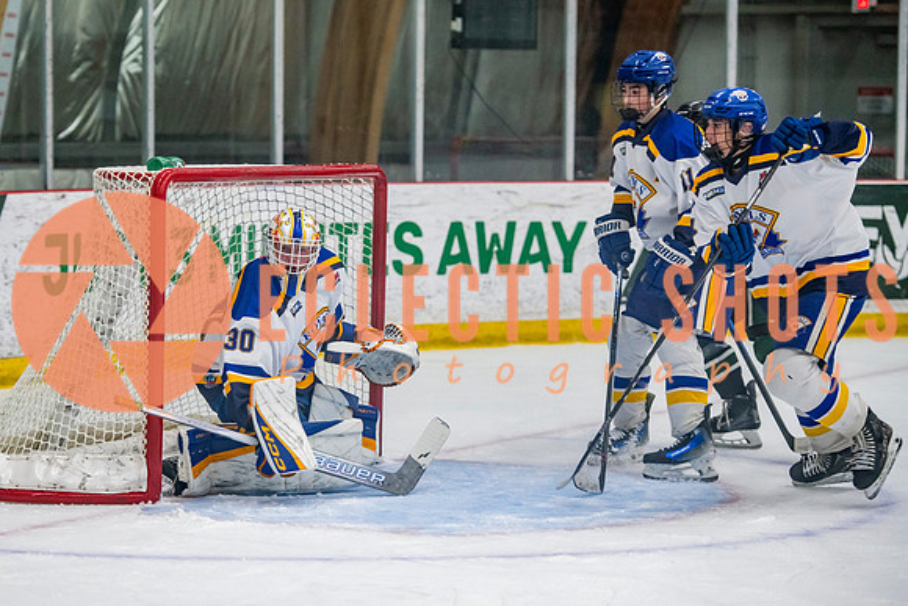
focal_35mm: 151
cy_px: 313
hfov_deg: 13.5
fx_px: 3821
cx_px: 335
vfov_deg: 9.1
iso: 2000
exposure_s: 1/640
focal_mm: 120
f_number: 3.2
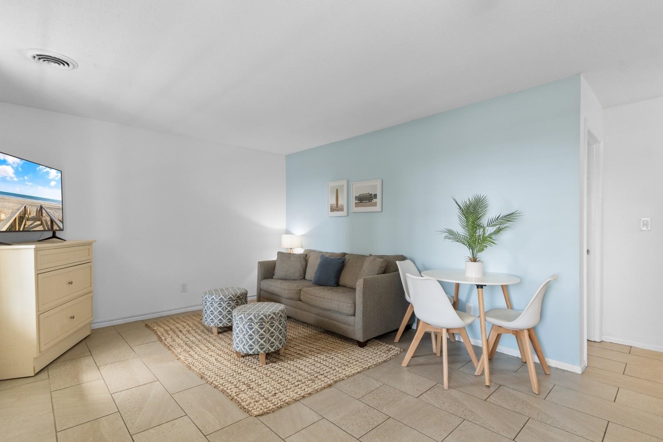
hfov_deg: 96.7
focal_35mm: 16
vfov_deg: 73.7
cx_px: 332
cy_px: 221
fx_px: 295
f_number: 4.8
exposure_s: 1/5
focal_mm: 11
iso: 100
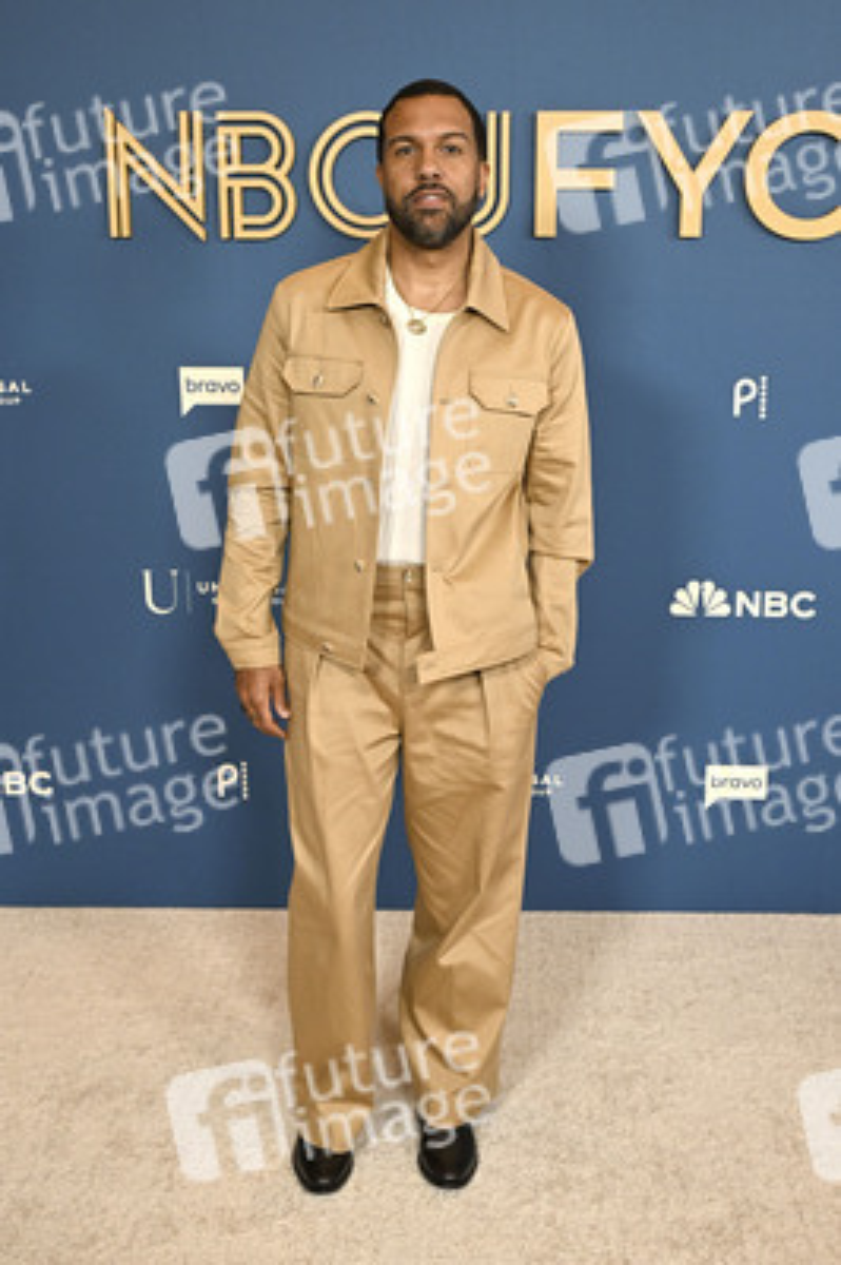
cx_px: 420
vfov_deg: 47.4
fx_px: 1439
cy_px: 632
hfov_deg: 32.6
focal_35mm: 41
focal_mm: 41
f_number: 5
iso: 2000
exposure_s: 1/320
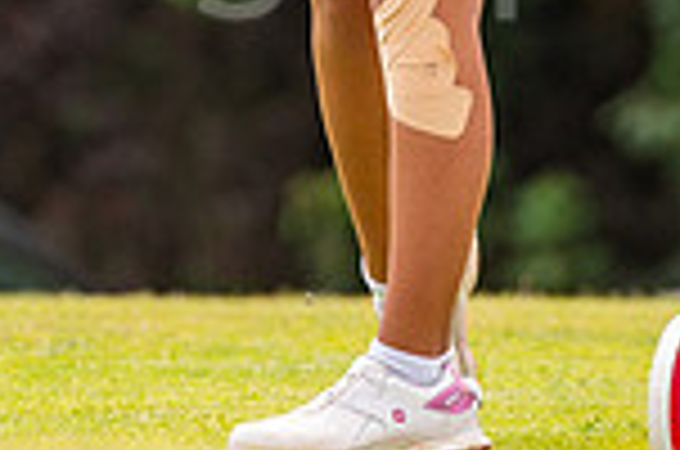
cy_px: -403
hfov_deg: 2.3
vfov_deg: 1.5
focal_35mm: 906
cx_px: 17
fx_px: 17077
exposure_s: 1/2000
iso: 250
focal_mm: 200
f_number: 4
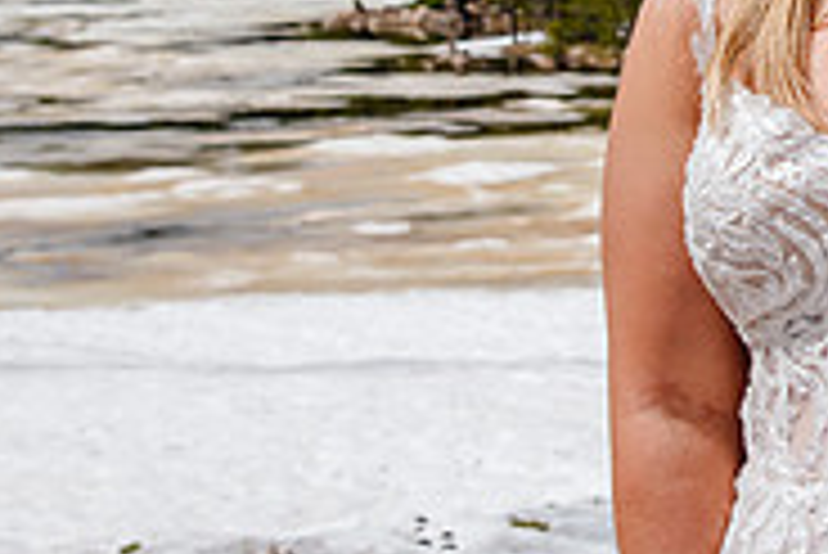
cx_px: 1030
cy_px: -9
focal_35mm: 155
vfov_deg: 8.8
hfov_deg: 12.9
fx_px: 3568
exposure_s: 1/250
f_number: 9
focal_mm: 48
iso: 250
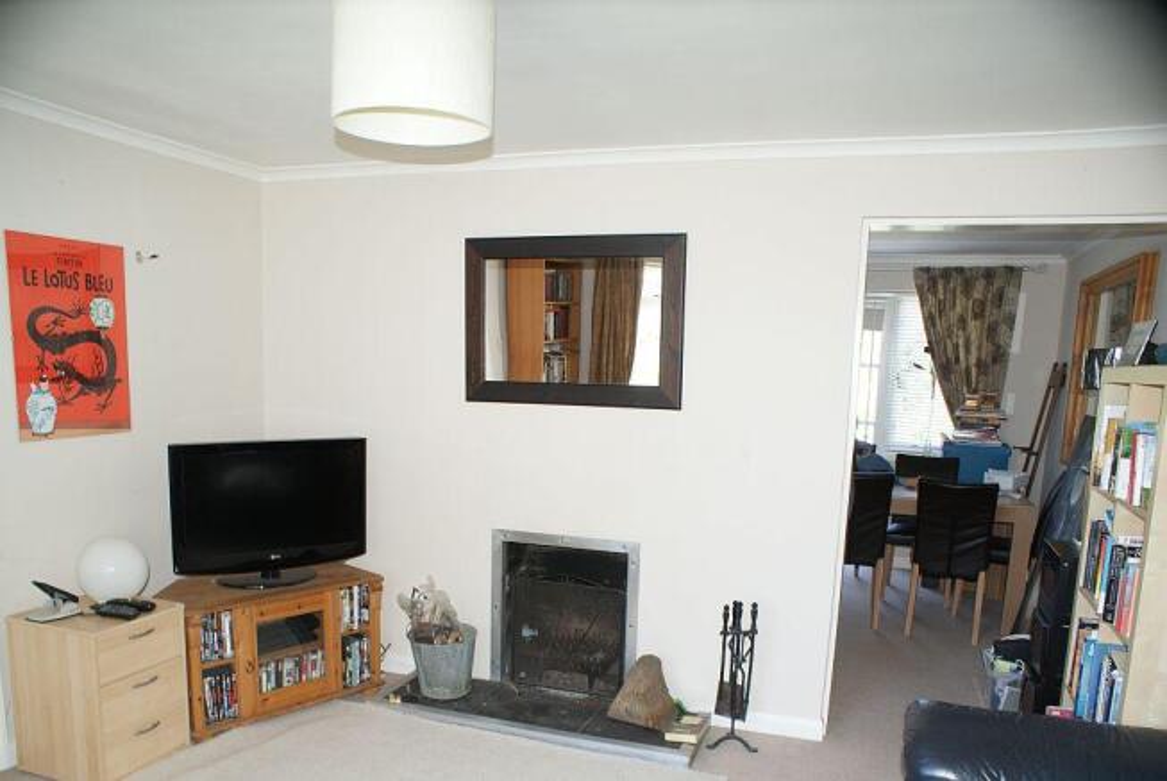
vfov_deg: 48.0
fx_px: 876
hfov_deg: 67.3
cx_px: 584
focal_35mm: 27
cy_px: 390
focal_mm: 18
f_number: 5
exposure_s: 1/60
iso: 200
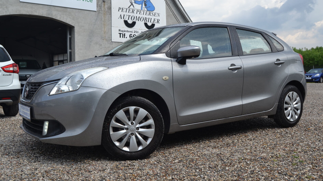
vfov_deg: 32.3
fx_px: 313
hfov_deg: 54.6
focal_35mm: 37
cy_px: 80
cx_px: 161
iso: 100
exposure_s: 1/250
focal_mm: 23
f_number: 8
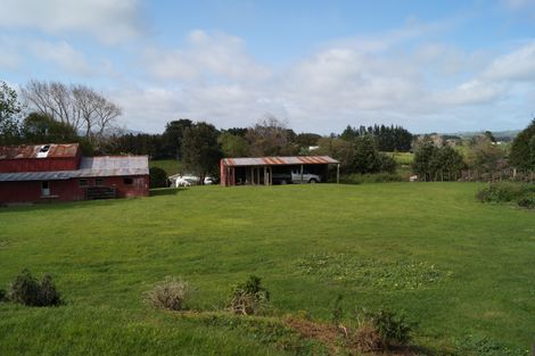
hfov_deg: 67.4
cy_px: 178
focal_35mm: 27
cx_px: 268
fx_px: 401
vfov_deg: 47.9
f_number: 8
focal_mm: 18
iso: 100
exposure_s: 1/400
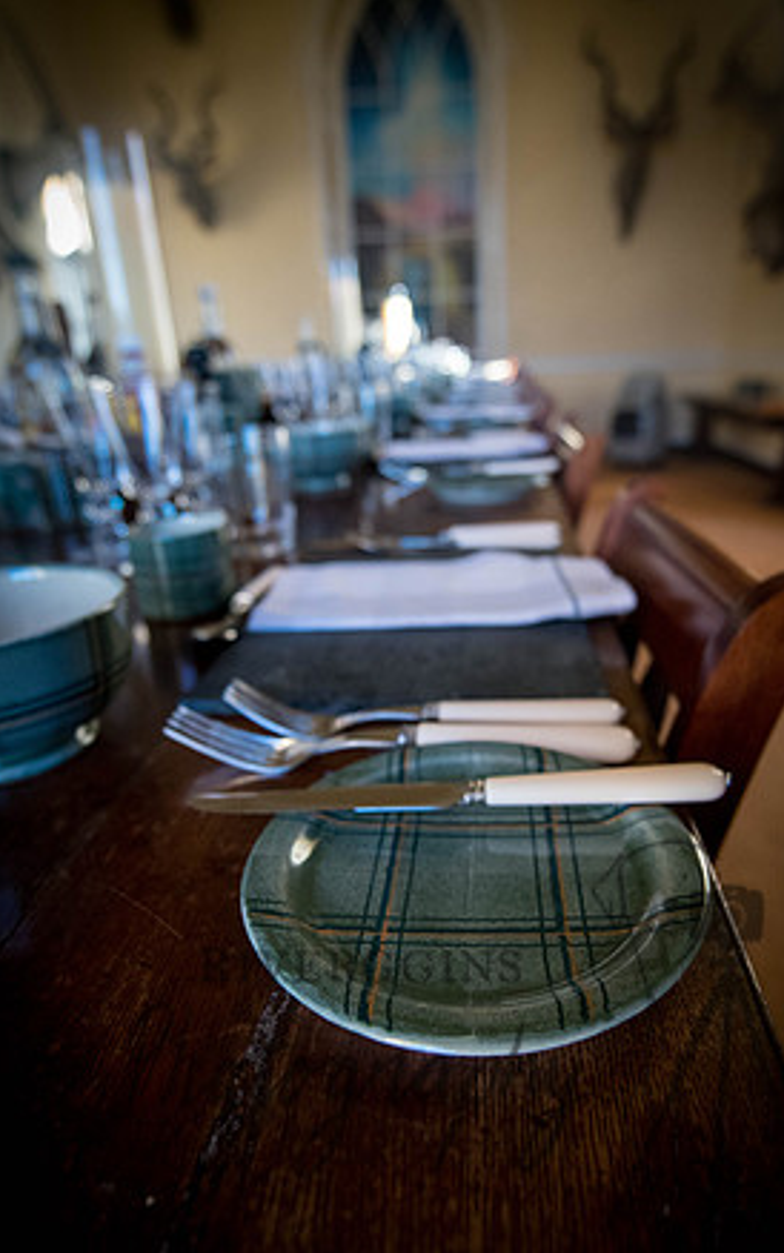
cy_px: 641
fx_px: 752
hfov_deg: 55.0
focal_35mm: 22
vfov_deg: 79.6
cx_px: 421
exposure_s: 1/640
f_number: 2.8
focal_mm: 14
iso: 2000
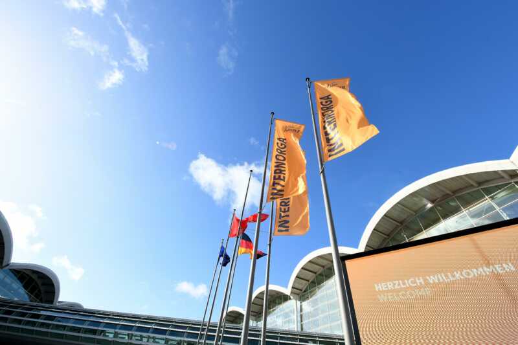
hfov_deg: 96.7
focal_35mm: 16
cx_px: 259
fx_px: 230
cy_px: 172
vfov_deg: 73.7
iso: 250
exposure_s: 1/250
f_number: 10
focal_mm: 16
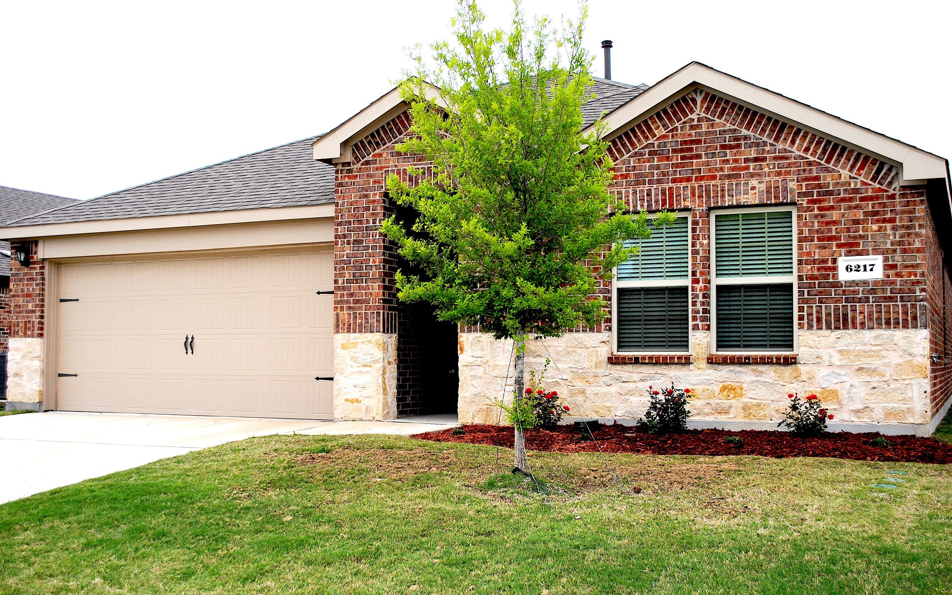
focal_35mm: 40
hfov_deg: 49.3
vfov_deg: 32.0
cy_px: 308
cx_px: 475
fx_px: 1038
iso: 100
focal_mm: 26
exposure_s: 1/200
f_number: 5
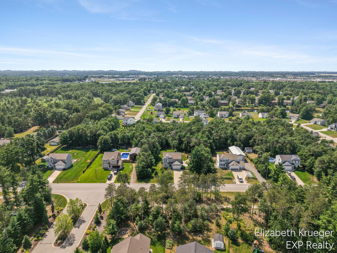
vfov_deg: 56.8
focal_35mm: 24
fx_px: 234
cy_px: 126
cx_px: 168
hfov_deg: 71.6
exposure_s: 1/8000
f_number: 1.8
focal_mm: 8.67
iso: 160
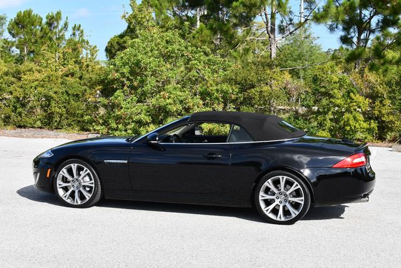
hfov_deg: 33.4
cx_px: 200
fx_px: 669
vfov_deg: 22.7
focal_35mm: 60
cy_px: 134
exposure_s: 1/250
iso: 180
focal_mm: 30
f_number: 8
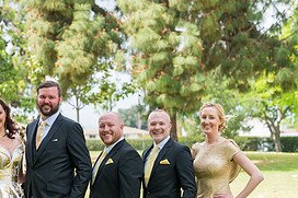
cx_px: 18
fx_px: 1233
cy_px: 162
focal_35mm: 149
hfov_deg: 13.6
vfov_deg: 9.2
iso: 500
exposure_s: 1/2000
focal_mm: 70
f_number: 4
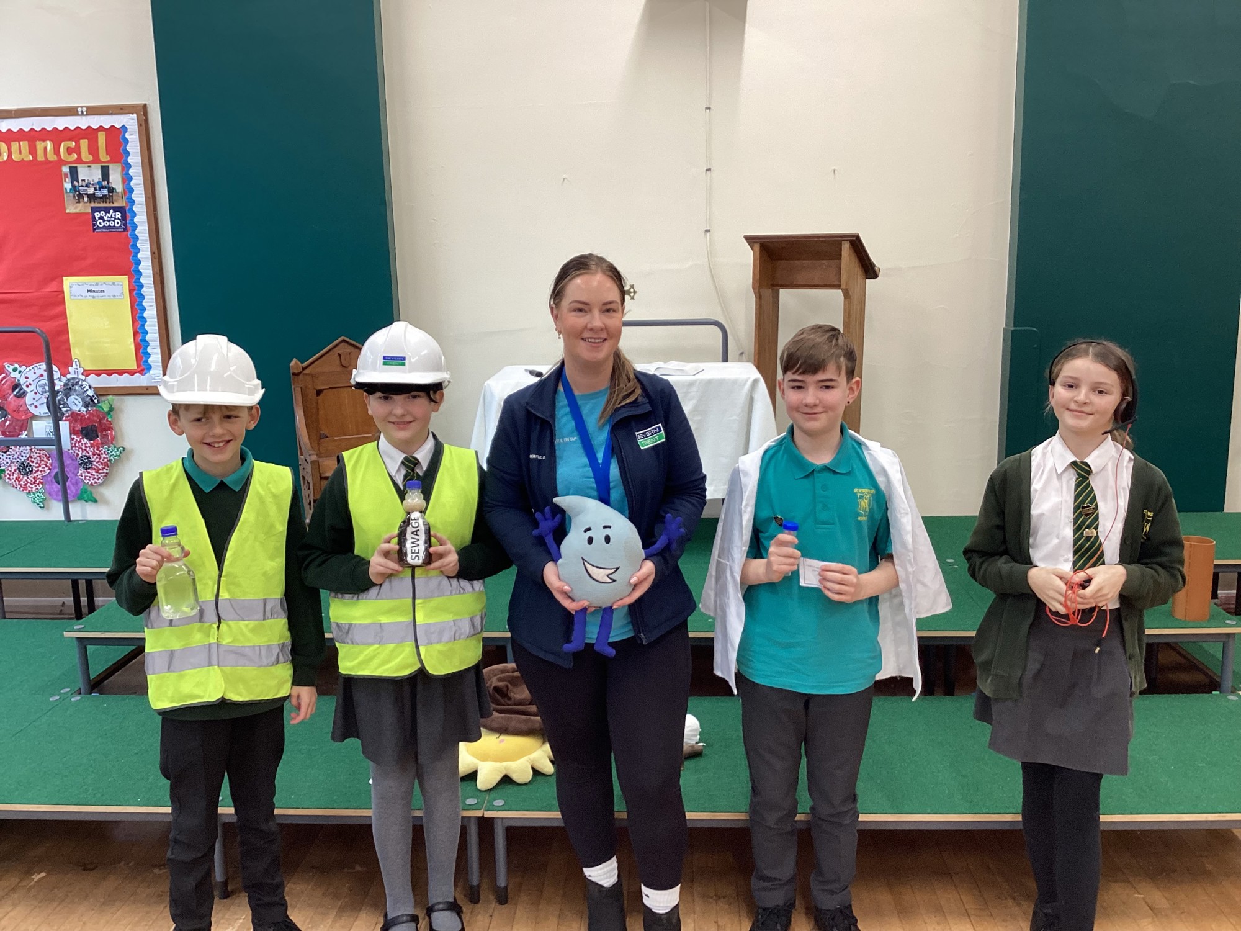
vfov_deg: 45.4
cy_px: 466
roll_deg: +0.4
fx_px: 1111
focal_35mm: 31
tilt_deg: -10.9
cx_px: 620
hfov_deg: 58.4
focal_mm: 3.3
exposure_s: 1/50
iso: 64
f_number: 2.4
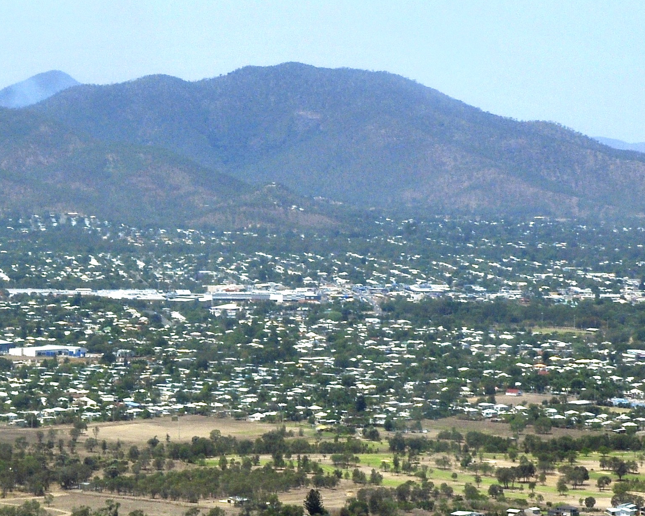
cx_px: -63
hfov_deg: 10.9
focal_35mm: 174
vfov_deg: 8.9
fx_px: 3322
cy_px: 295
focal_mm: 44
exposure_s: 1/180
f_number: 16
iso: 200
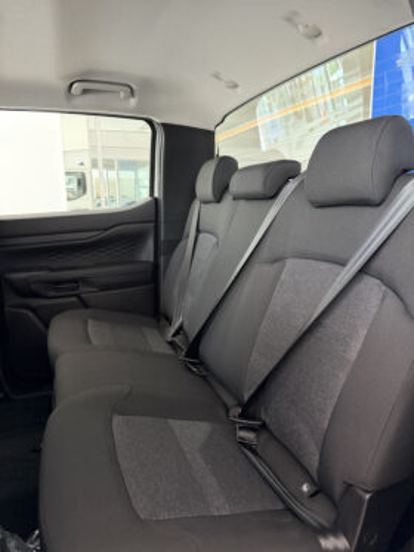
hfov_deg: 56.8
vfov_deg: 71.6
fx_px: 382
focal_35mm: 24
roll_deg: +0.4
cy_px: 276
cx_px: 207
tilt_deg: -11.0
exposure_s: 1/44
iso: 800
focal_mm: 6.76
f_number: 1.78
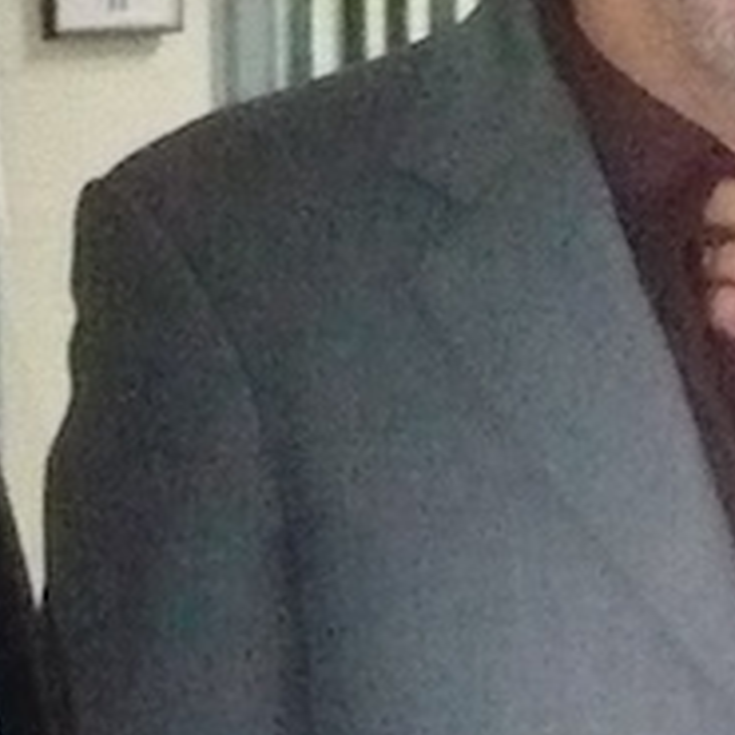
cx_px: 1037
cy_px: 1645
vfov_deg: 6.9
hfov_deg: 7.2
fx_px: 5789
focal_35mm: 241
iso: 640
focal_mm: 5.8
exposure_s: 1/30
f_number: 2.8
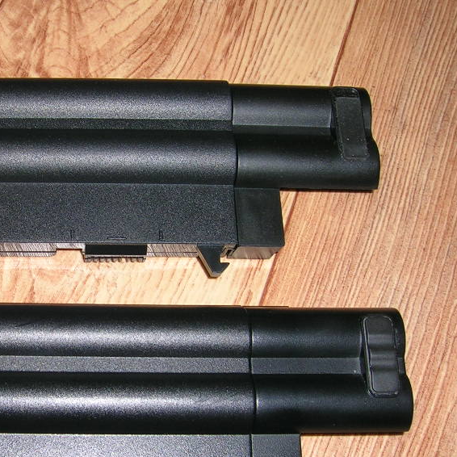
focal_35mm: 56
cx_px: 60
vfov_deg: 30.4
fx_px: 836
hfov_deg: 29.5
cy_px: 284
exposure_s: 1/60.1
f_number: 4.8
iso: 50
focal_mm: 5.4
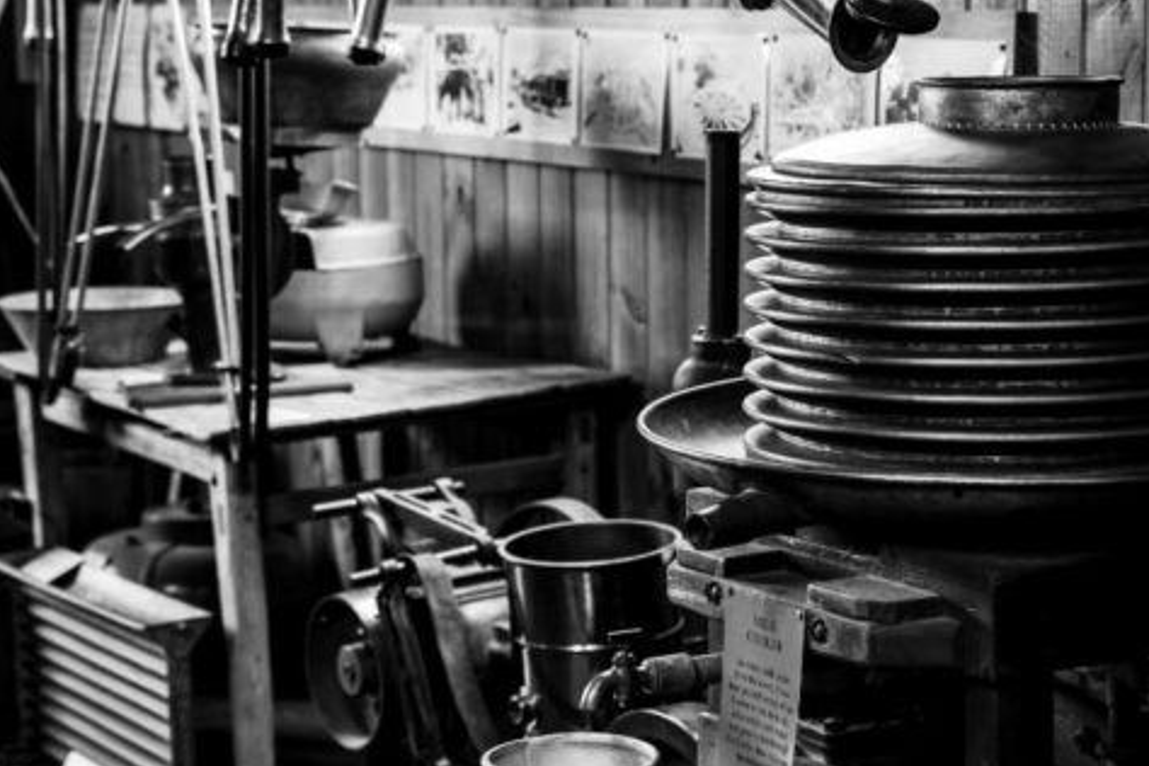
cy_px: 274
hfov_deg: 21.2
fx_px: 3064
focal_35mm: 96
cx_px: 567
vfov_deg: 14.2
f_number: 4
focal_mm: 70
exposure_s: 1/60
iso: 500
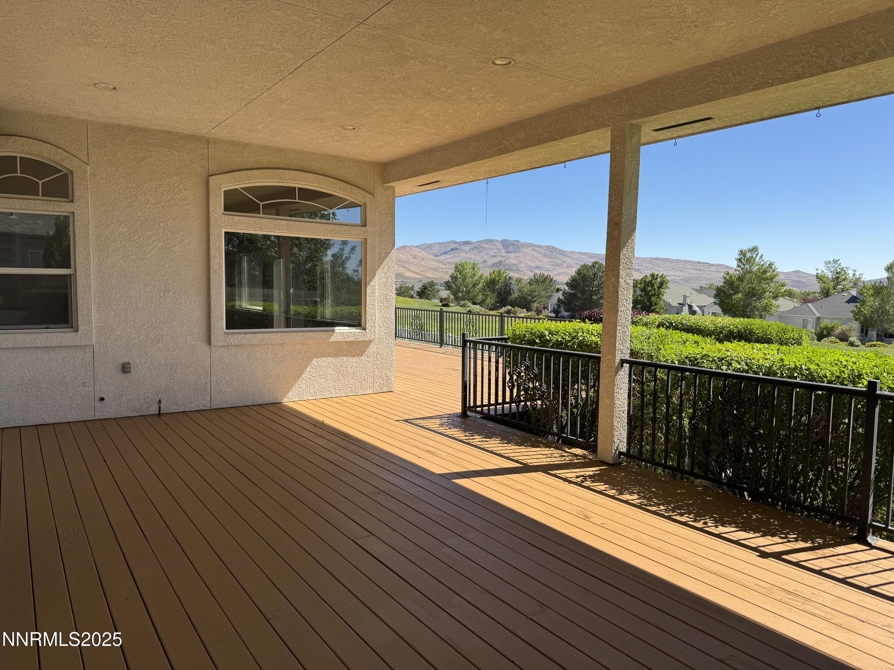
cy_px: 335
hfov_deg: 71.6
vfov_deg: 56.8
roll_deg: -1.5
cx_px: 447
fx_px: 620
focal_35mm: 24
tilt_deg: -5.1
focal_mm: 6.76
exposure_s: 1/3247
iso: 80
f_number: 1.78
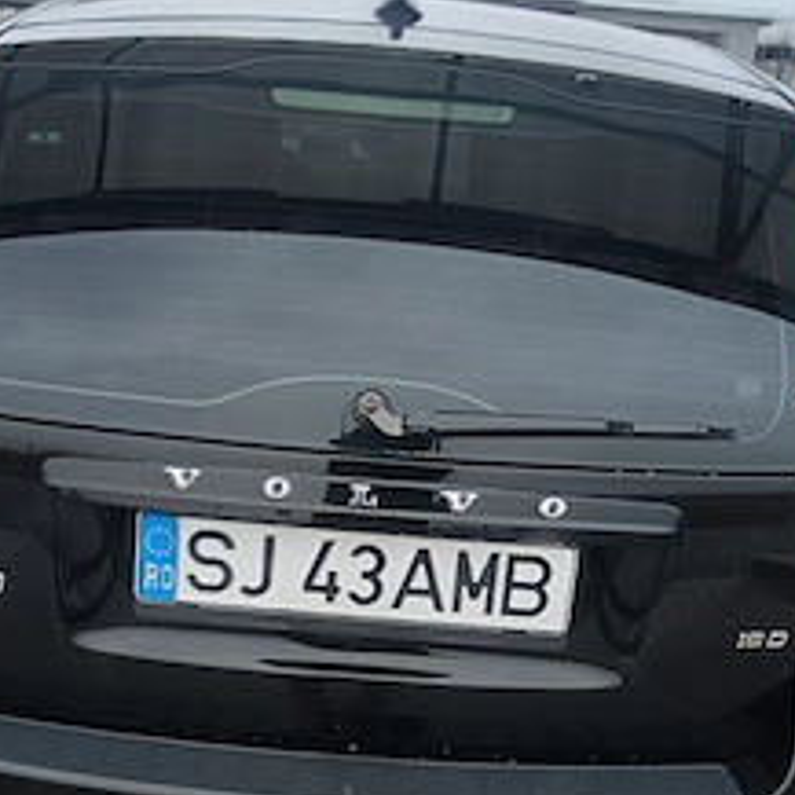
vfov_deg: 37.0
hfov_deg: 38.2
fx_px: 1143
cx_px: 333
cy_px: 637
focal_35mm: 44
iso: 550
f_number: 1.9
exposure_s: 1/100
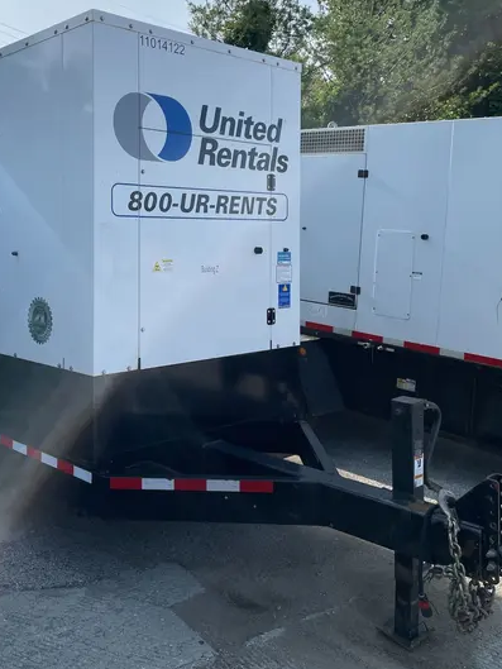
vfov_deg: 50.7
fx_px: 696
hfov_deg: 39.1
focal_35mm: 36
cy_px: 240
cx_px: 159
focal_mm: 4.2
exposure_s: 1/3731
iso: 32
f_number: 1.6
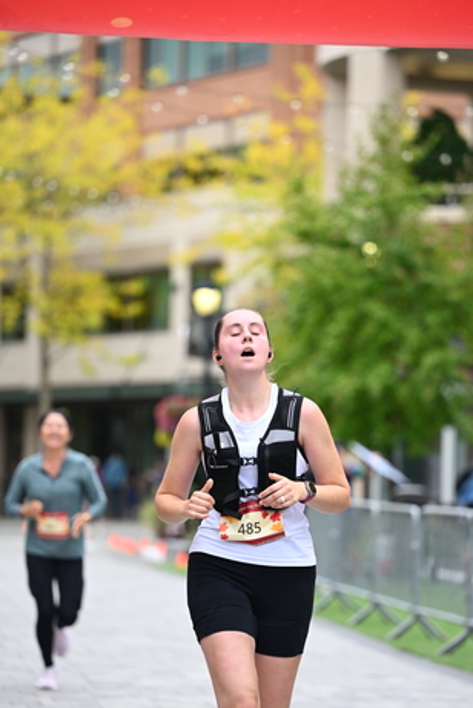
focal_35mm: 155
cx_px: 268
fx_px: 3050
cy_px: 399
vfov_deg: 13.2
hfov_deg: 8.9
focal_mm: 130
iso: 640
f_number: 2.8
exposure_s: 1/2000
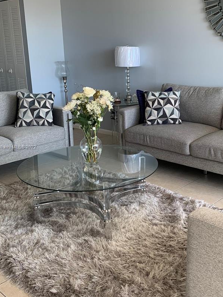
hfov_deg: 36.7
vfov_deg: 47.9
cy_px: 147
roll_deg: +1.2
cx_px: 135
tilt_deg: -14.4
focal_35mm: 39
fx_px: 335
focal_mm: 4.25
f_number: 1.8
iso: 100
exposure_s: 1/114
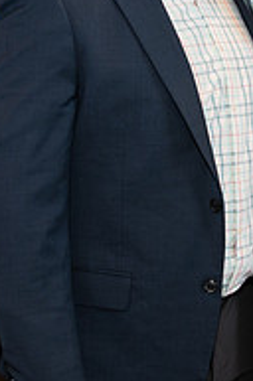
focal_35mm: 87
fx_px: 920
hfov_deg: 15.4
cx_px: 238
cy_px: 117
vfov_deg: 23.3
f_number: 3.5
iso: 800
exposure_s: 1/200
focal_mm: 24
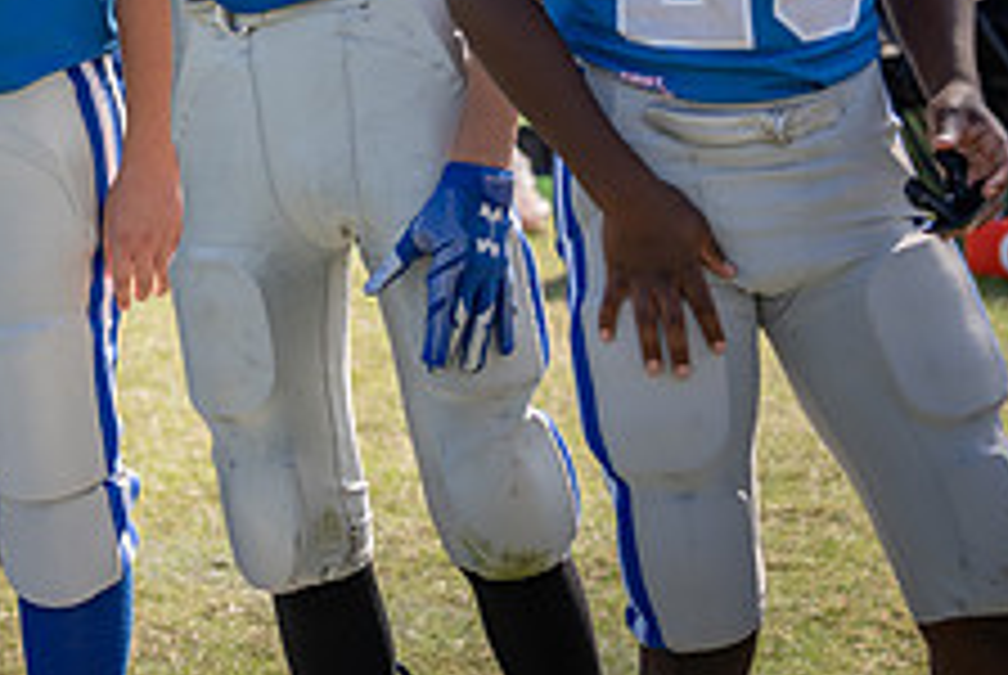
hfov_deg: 11.2
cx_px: -153
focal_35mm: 181
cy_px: -173
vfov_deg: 7.5
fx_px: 5075
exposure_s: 1/500
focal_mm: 70
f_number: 3.5
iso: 100
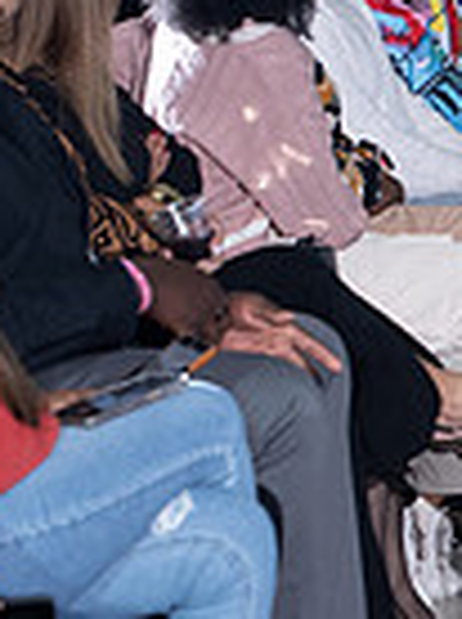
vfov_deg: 5.8
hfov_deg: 4.2
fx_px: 6141
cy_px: 209
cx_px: 1099
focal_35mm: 344
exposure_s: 1/160
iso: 1250
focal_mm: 85
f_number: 5
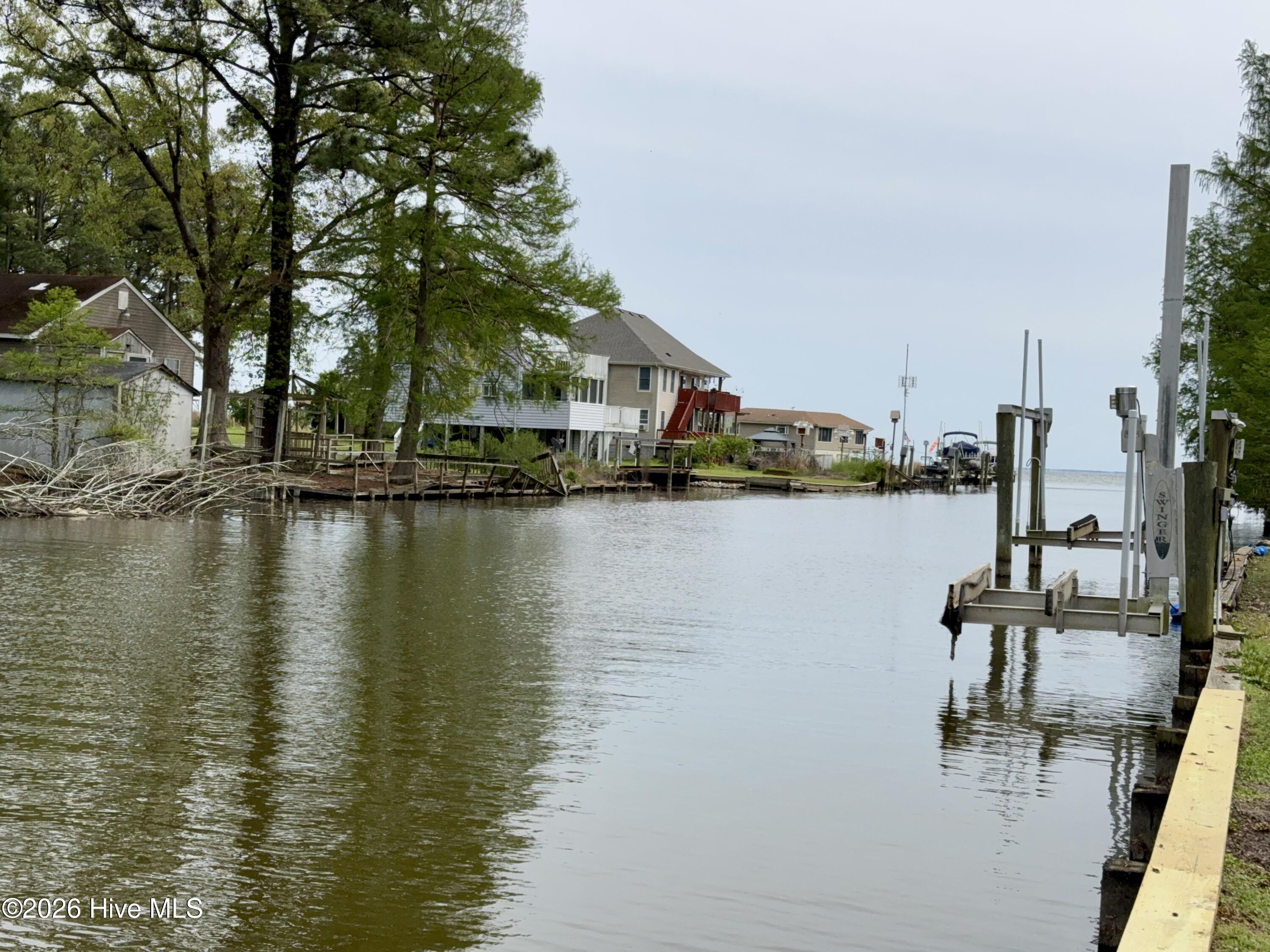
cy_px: 476
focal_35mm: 48
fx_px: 1761
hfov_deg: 39.7
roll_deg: -3.0
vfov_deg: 30.3
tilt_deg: -0.5
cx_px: 635
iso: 64
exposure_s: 1/6410
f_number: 1.78
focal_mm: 6.76
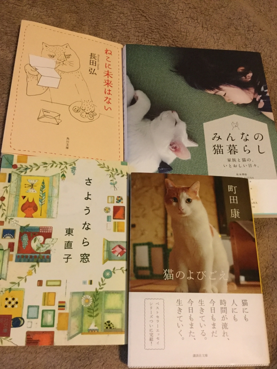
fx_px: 331
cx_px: 138
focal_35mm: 31
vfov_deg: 58.4
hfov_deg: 45.4
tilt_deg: -64.6
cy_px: 184
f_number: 2.4
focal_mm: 3.3
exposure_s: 1/15
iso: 500
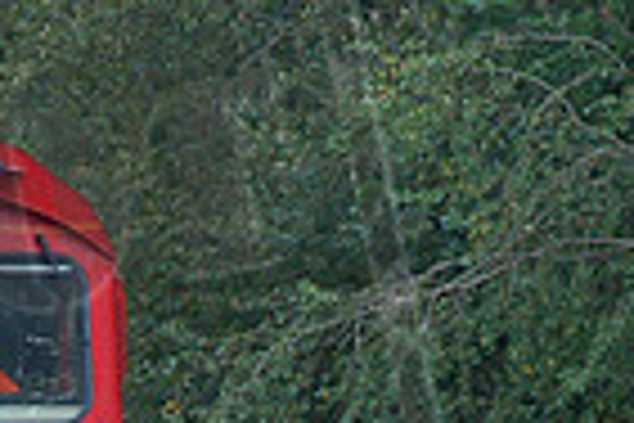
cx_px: -166
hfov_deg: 5.9
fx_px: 6093
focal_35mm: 346
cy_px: 403
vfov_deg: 4.0
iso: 400
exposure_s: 1/160
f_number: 4.5
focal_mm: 56
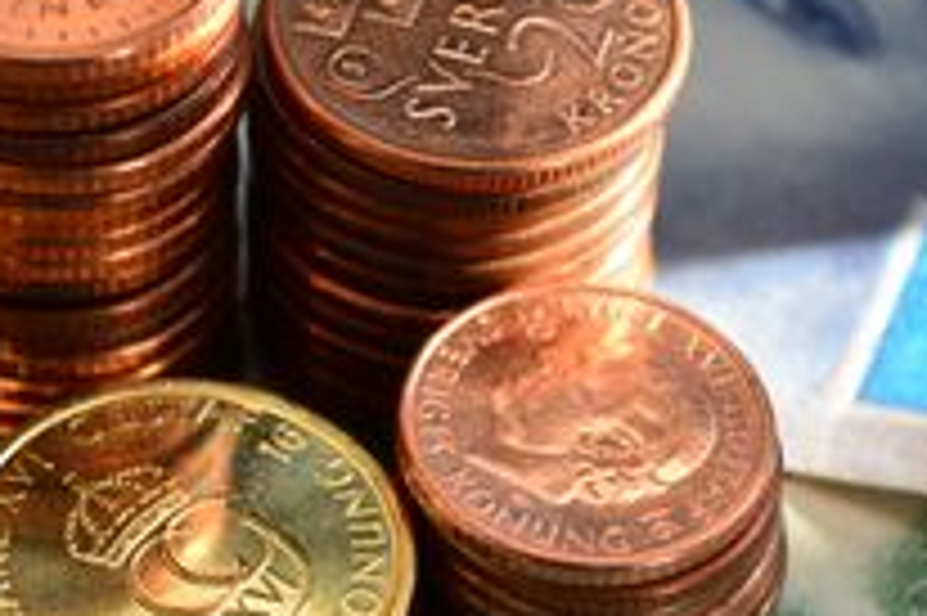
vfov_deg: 9.2
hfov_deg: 13.7
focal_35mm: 149
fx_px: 3834
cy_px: 483
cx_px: 238
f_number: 5.6
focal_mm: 40
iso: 100
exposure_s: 1/20
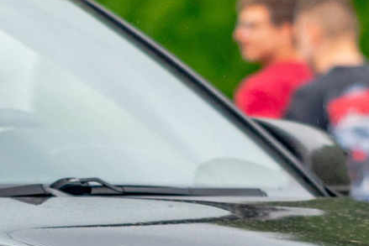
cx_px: 134
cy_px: 457
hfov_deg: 4.2
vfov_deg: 2.8
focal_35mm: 496
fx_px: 5085
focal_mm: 85
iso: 500
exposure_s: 1/400
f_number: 2
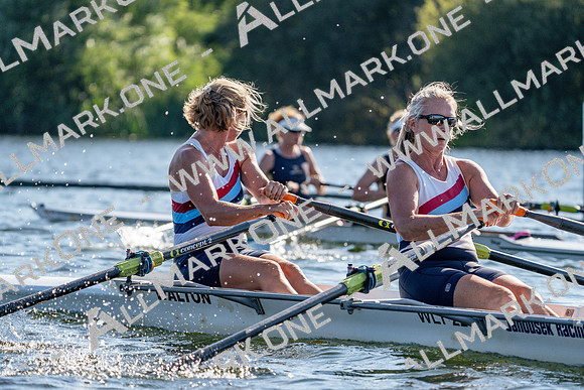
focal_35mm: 255
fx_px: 4137
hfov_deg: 8.1
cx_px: 292
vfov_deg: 5.4
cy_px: 195
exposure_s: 1/1600
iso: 320
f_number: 5.6
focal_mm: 255
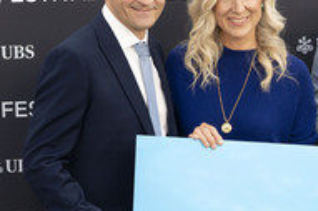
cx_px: 337
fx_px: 1553
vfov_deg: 7.8
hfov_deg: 11.5
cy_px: 126
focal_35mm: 176
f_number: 4.5
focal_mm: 70
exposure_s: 1/200
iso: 400
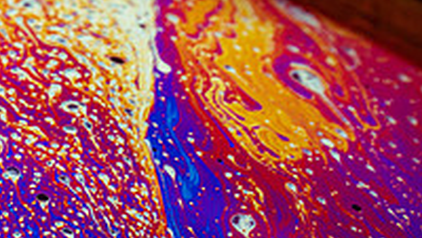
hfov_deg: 7.8
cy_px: 119
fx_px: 3058
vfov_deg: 4.5
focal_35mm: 273
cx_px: -95
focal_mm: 90
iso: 100
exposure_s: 1/50
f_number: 22
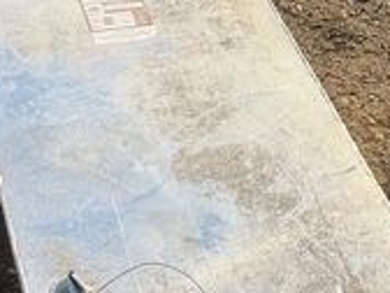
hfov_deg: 28.1
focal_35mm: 69
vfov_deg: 20.1
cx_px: 218
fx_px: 777
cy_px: 344
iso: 25
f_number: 1.8
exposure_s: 1/855
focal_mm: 3
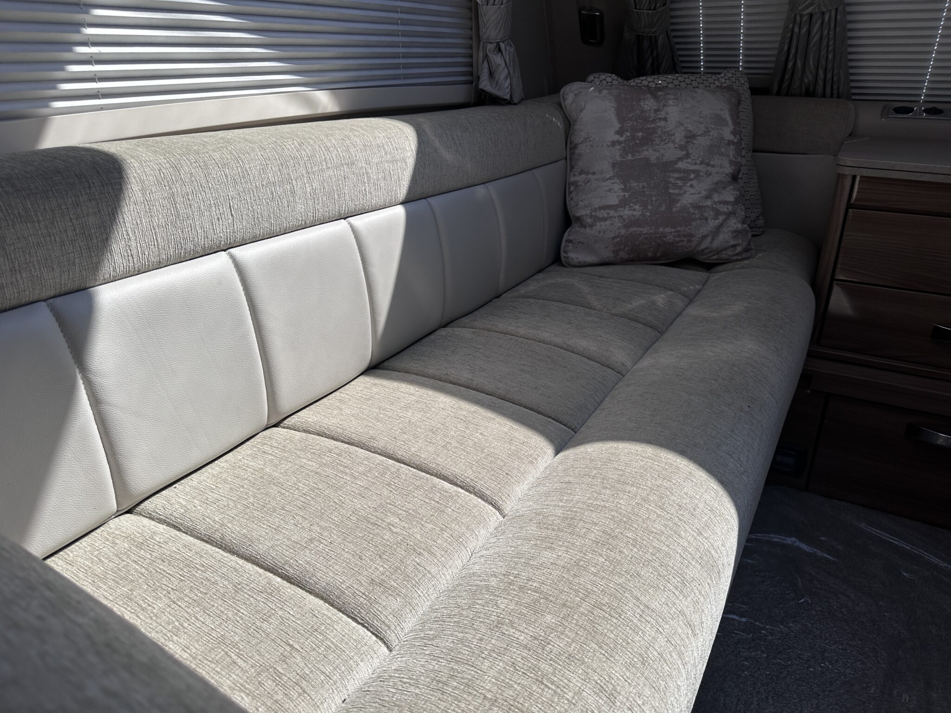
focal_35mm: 24
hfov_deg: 71.6
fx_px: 659
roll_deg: +1.0
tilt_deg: -25.0
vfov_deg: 56.8
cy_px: 356
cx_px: 476
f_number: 1.78
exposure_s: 1/3597
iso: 80
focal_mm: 6.86
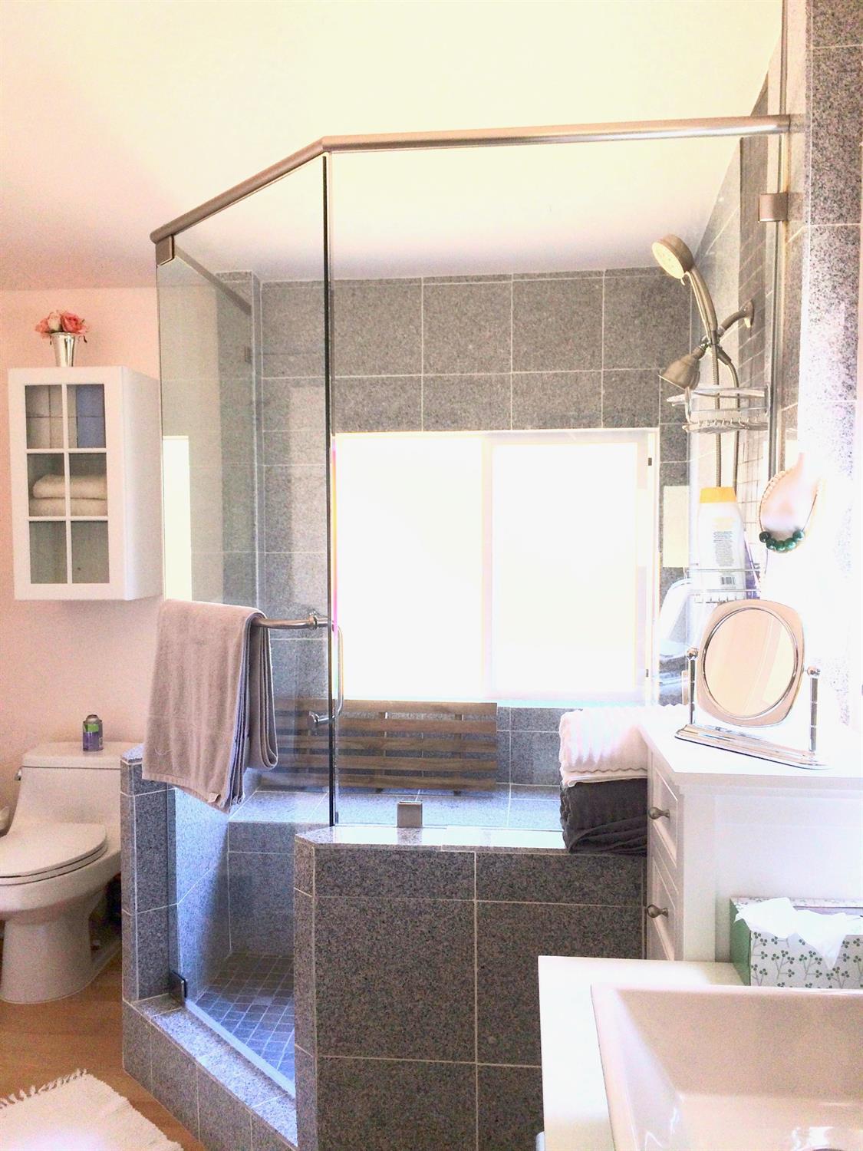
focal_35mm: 29
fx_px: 964
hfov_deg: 48.2
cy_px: 576
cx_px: 432
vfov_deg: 61.7
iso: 50
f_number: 2.2
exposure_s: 1/120
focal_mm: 4.15
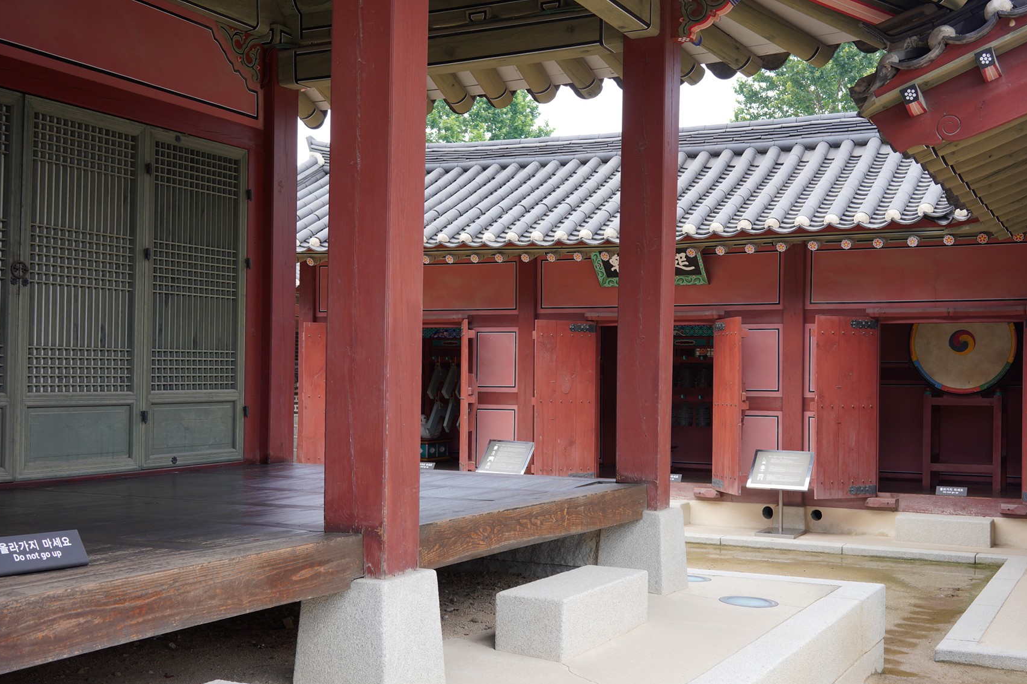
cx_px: 573
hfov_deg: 47.3
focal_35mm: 41
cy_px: 382
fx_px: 1169
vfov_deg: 32.6
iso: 200
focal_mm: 35
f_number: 7.1
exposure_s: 1/125
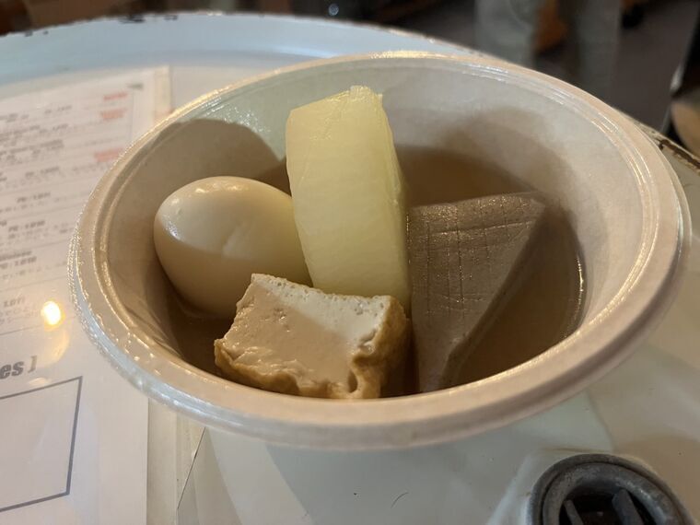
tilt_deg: -43.8
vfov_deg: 53.1
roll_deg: +6.4
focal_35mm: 26
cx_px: 350
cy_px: 262
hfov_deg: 67.3
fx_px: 526
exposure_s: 1/40
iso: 400
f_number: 1.6
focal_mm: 5.1
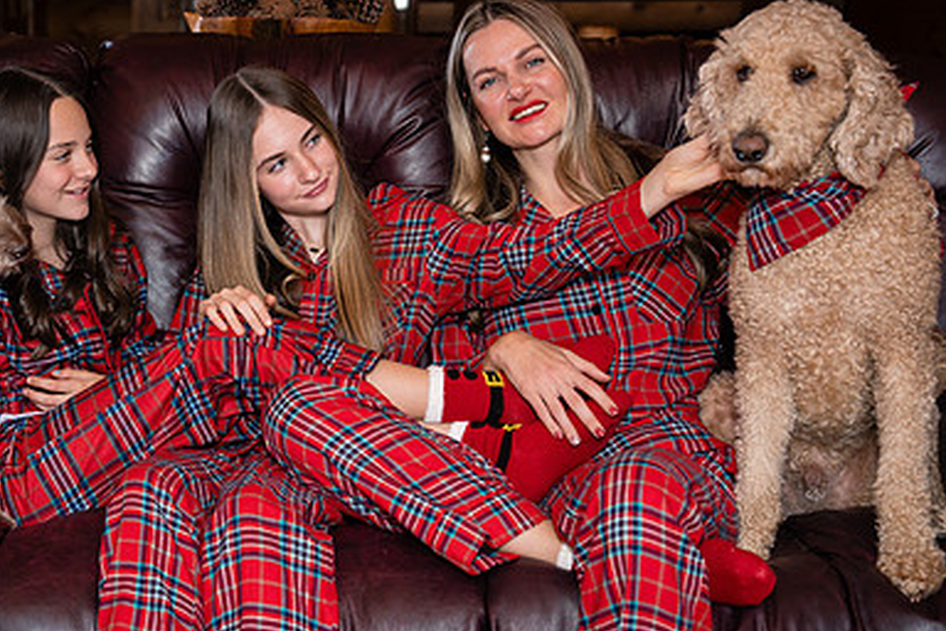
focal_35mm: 73
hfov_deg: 27.6
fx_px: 1918
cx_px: 322
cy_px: 322
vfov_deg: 18.7
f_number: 3.5
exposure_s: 1/250
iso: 400
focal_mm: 47
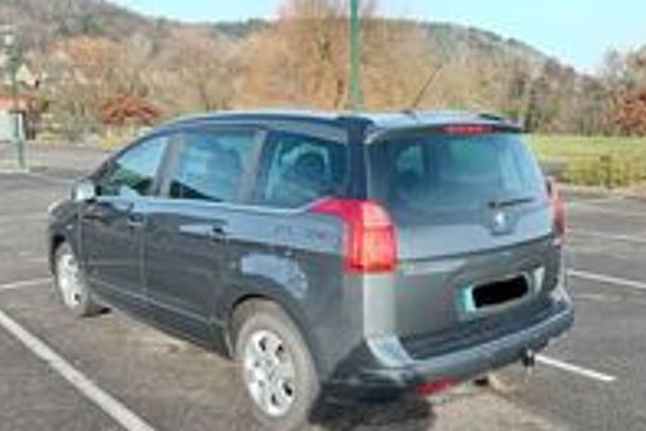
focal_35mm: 37
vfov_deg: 35.9
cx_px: 324
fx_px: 664
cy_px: 235
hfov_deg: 51.9
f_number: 1.8
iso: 103
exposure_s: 1/166
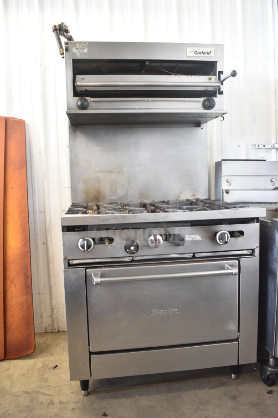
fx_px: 347
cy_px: 209
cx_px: 139
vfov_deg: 61.9
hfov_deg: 43.6
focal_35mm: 30
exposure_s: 1/30
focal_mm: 20
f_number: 3.5
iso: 1100
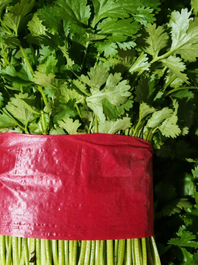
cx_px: 59
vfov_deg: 43.7
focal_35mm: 43
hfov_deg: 33.1
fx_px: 328
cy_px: 109
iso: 1250
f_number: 1.9
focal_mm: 6.67
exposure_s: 1/20
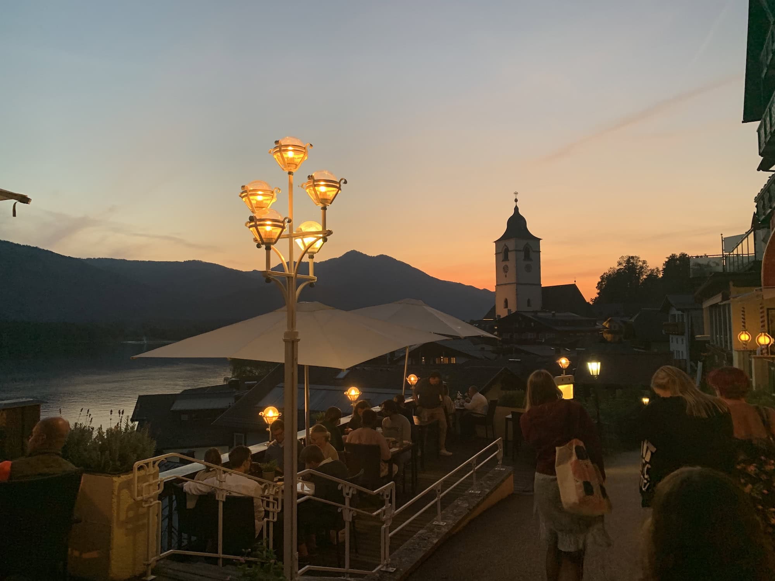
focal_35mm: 26
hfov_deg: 67.3
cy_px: 290
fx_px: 582
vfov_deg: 53.1
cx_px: 388
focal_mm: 4.2
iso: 160
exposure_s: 1/50
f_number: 1.8
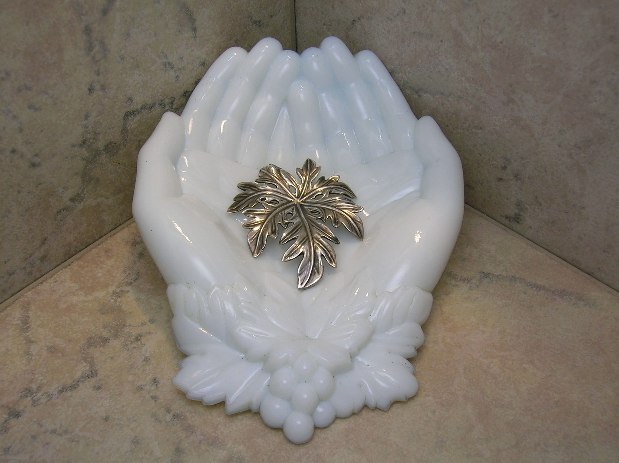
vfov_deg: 31.5
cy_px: 232
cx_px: 310
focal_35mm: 46
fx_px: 822
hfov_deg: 41.3
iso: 50
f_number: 3.2
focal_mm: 7.7
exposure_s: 1/16
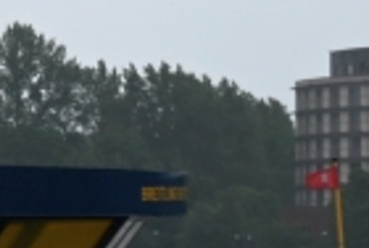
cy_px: 78
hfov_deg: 4.6
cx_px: -838
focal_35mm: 424
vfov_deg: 3.3
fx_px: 4355
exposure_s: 1/60
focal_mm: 58
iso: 360
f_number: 4
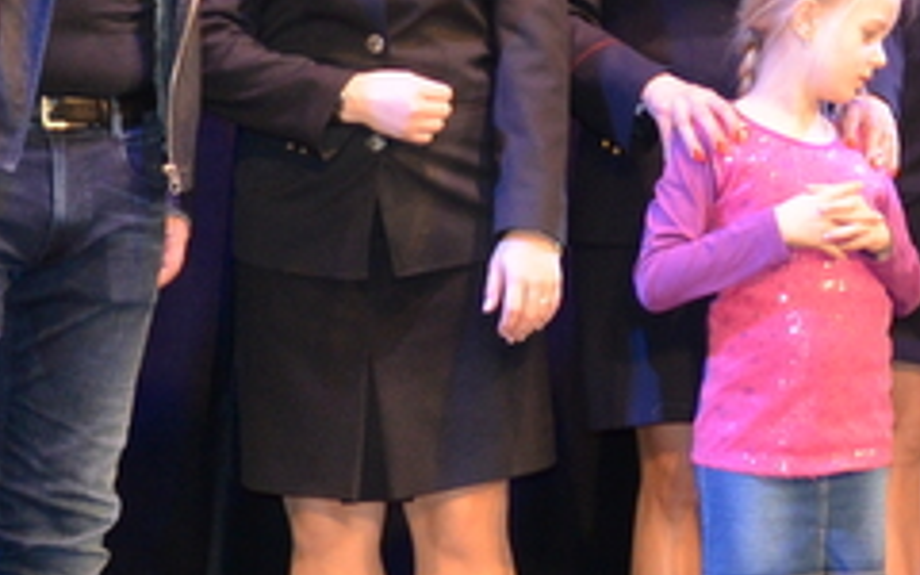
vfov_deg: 11.7
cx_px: 1230
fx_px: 2808
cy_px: 240
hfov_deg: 17.4
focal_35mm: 112
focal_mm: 22
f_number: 3.8
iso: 800
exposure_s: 1/60
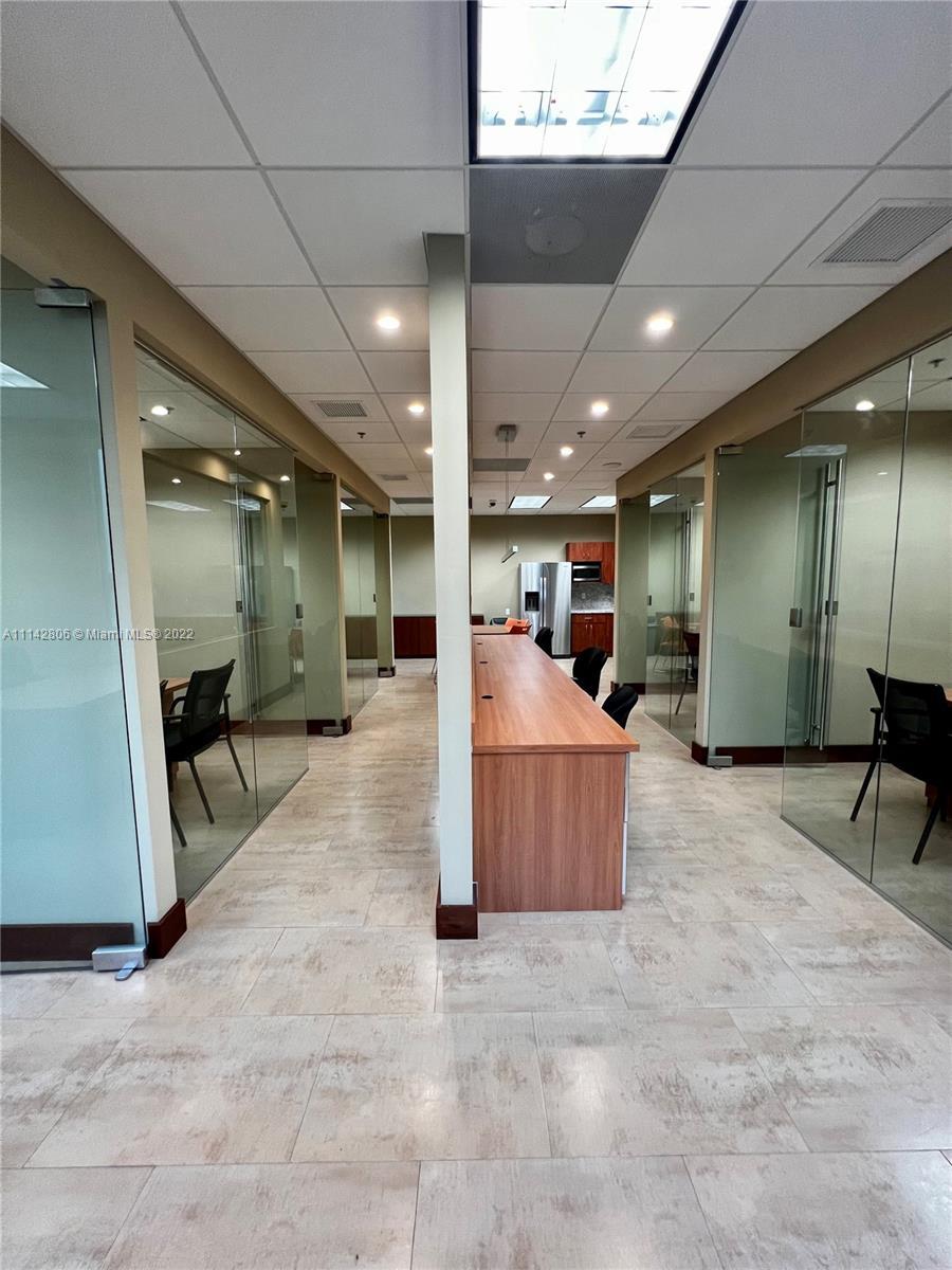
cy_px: 635
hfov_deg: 89.9
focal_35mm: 13
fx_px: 477
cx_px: 476
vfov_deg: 106.2
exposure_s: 1/120
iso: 200
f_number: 1.8
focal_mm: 1.57
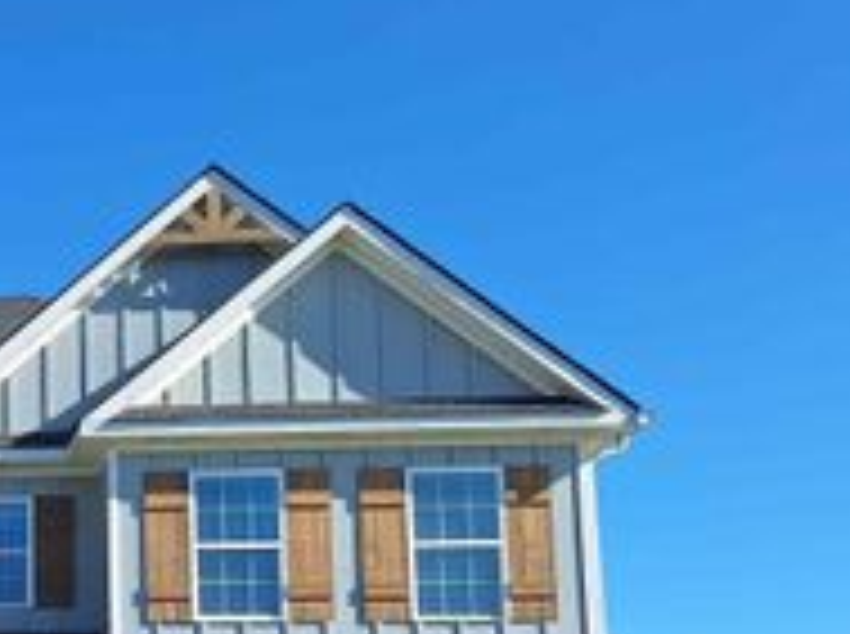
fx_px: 1495
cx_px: -256
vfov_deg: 22.7
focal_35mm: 61
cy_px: 686
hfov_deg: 26.8
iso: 40
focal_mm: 5.54
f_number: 1.8
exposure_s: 1/2101
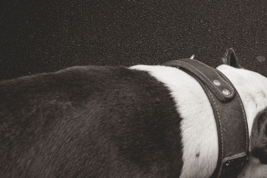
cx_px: 226
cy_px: 139
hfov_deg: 36.4
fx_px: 386
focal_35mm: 52
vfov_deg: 25.6
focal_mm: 18.3
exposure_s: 1/800
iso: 6400
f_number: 8
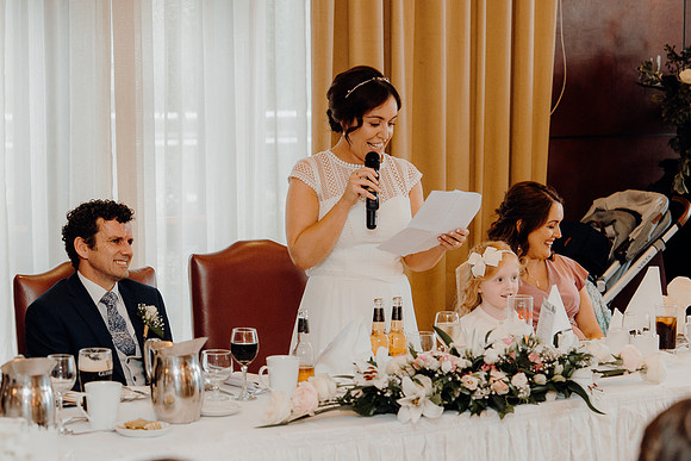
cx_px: 346
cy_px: 230
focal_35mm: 105
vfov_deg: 13.0
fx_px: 2016
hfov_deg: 19.5
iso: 1250
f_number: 2.8
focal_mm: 70
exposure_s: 1/200
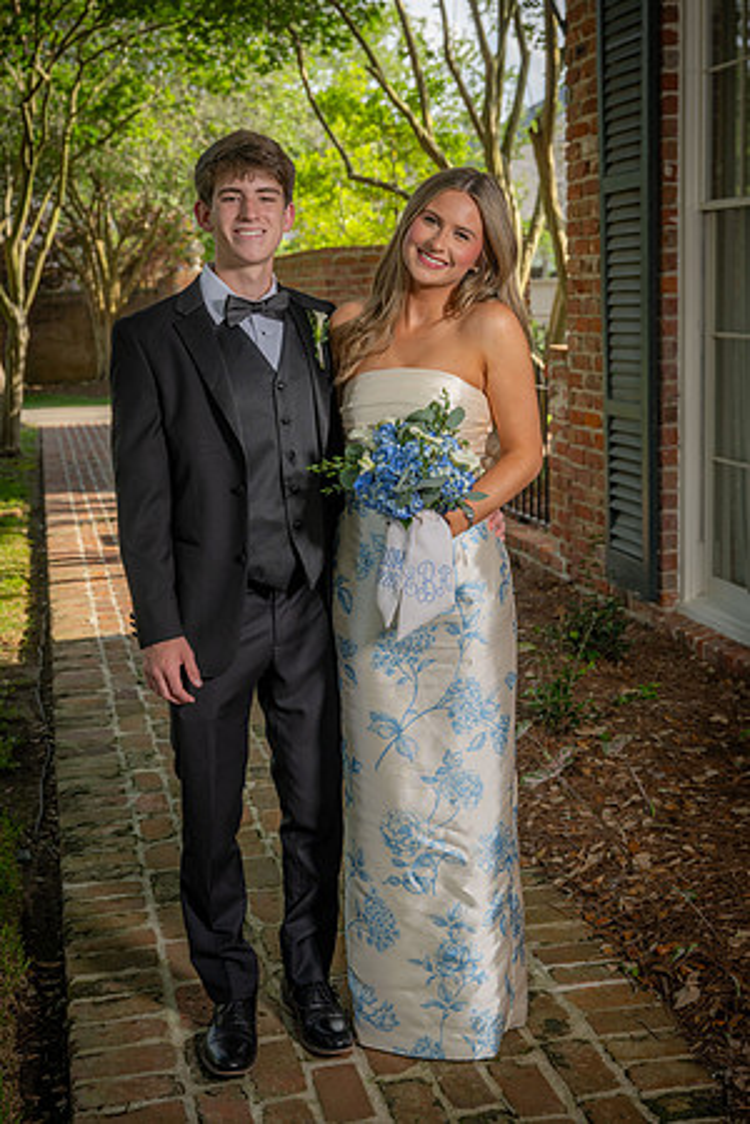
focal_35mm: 46
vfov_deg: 42.7
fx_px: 1437
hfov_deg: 29.2
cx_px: 375
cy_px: 562
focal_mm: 46
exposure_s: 1/160
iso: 100
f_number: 5.6
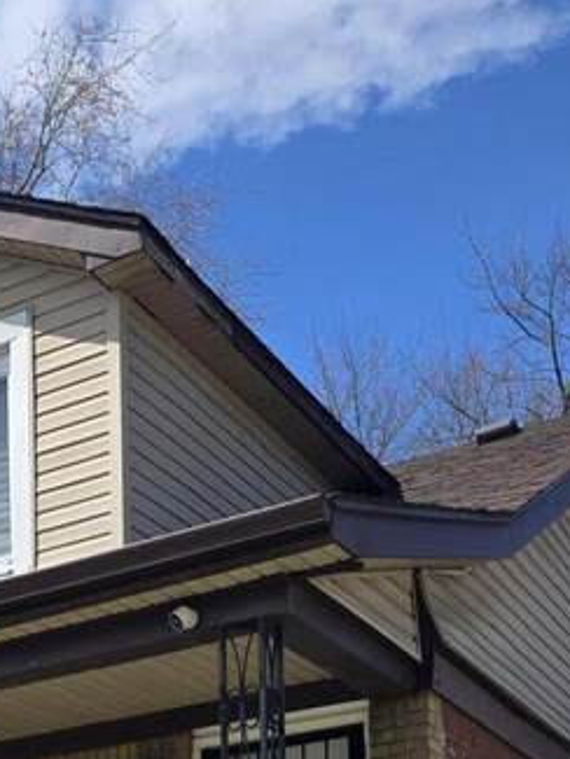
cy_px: 1044
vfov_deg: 24.2
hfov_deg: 21.0
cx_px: 23
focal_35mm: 68
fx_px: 1492
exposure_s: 1/5778
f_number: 1.7
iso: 80
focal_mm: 6.25
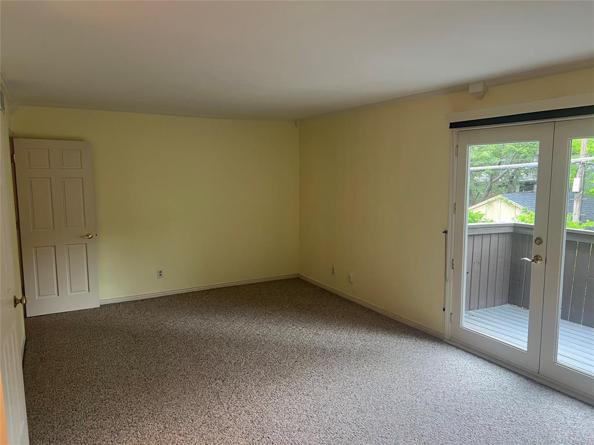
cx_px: 297
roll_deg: +0.1
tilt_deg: -6.9
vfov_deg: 53.1
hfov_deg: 67.3
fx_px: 446
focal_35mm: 26
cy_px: 222
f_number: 1.5
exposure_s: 1/60
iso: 100
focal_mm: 5.7
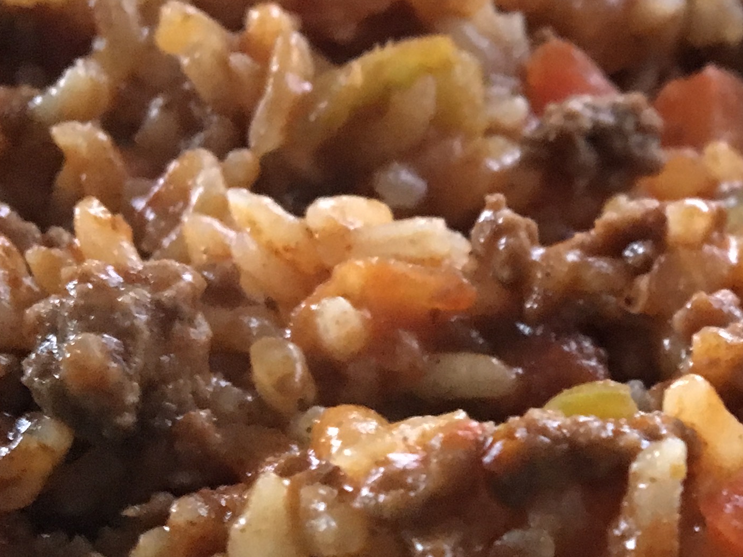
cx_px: 831
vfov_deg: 17.5
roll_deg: -1.4
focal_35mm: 84
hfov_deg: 22.0
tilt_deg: -36.2
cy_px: 370
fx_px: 1803
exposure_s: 1/15
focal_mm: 4.15
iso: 400
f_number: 2.2
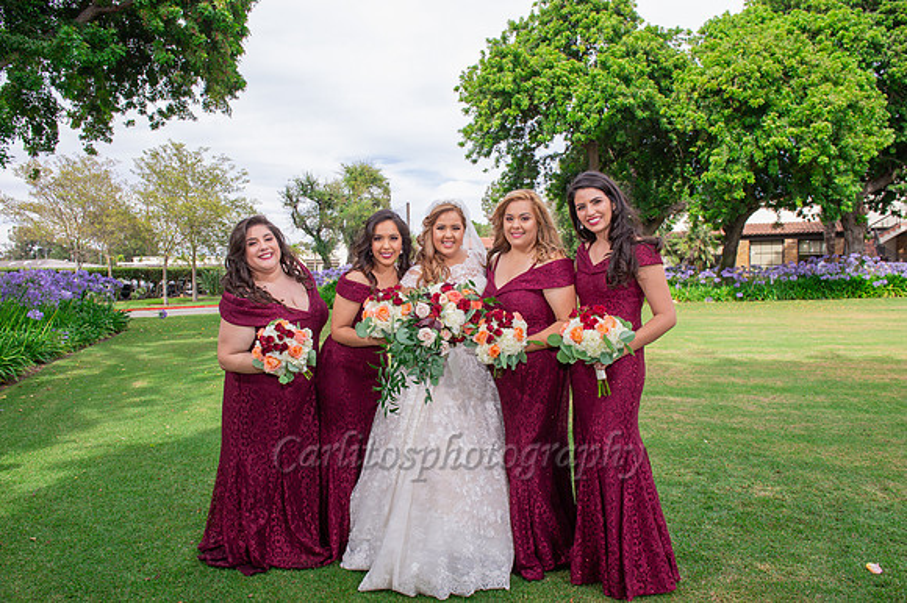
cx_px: 454
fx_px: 604
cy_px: 302
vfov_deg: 53.1
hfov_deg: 73.8
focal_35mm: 24
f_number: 7.1
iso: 400
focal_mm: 24
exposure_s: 1/250
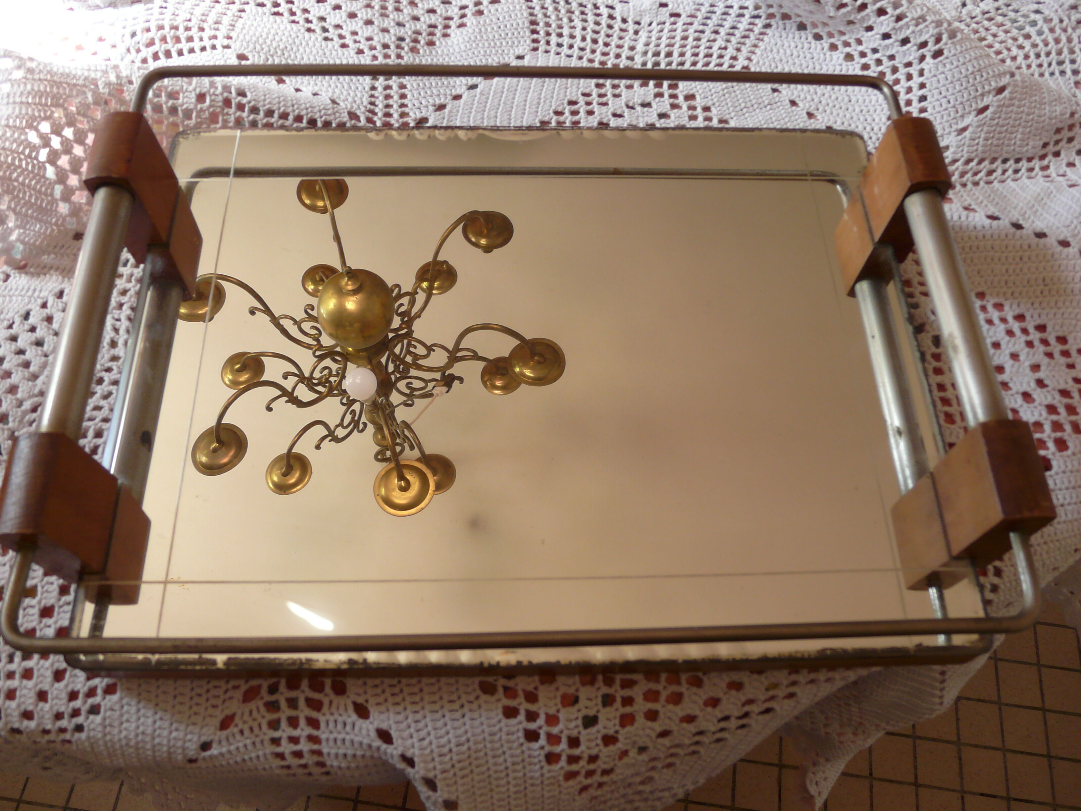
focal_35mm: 28
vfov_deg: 49.7
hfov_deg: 63.4
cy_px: 406
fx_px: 874
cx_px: 540
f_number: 2.8
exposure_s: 1/50
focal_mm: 4.6
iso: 100
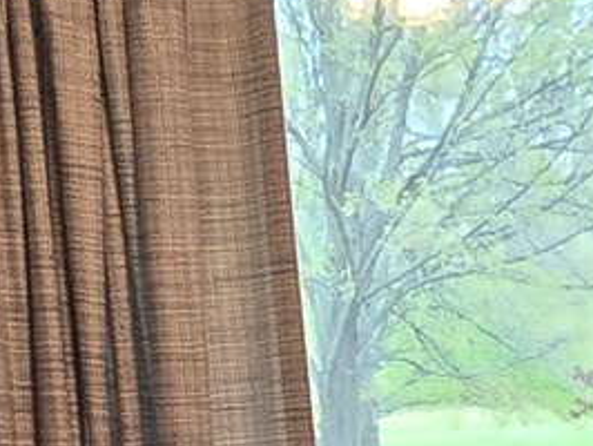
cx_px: 727
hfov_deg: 18.5
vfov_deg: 12.6
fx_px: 1715
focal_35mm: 100
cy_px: 948
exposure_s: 1/60
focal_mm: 2.2
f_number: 2.2
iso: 250
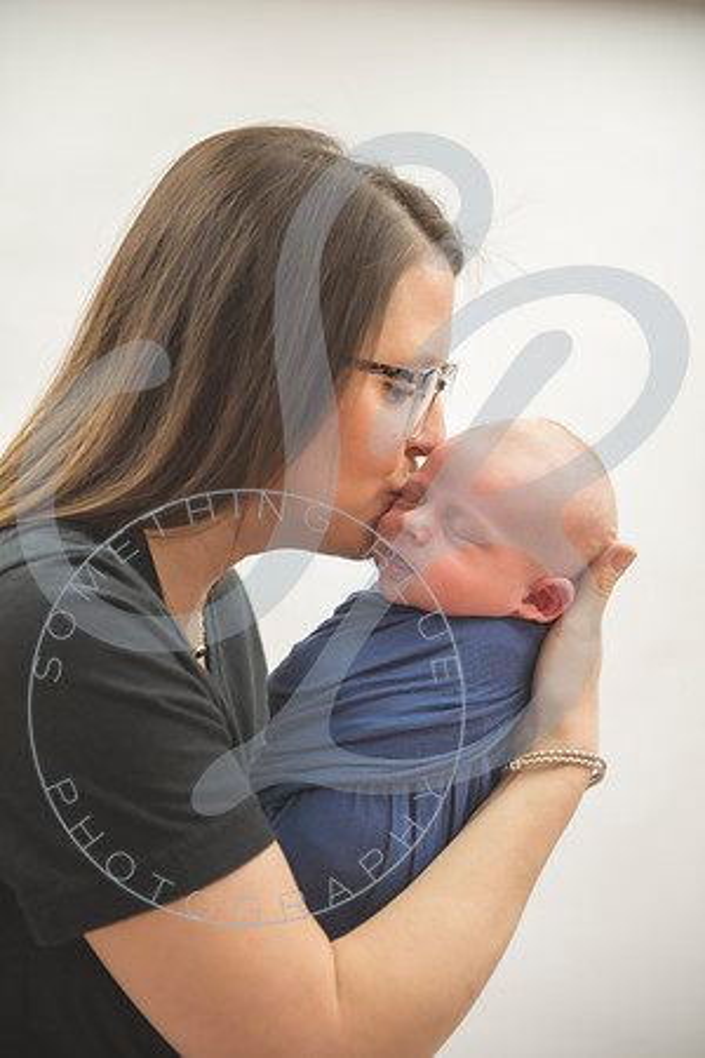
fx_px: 2056
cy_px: 529
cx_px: 352
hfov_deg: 19.5
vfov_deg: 28.8
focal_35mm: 70
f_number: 2.8
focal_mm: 70
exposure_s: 1/125
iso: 250
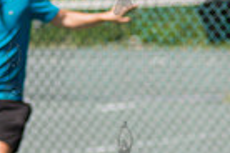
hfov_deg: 3.2
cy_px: 117
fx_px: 4152
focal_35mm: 650
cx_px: 344
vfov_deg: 2.1
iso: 125
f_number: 4
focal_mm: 120
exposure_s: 1/1250
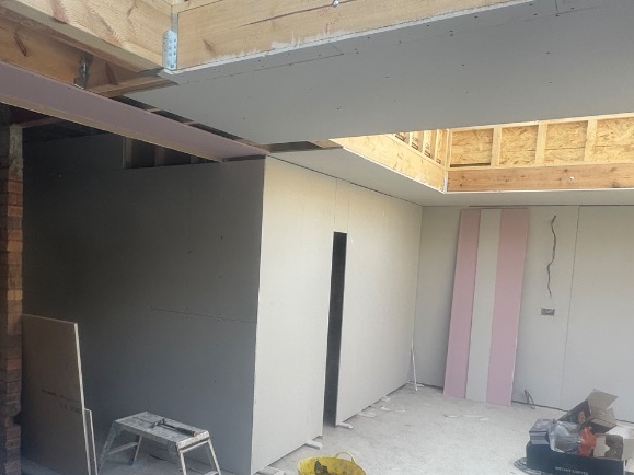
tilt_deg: -4.8
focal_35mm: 29
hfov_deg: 61.1
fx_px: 531
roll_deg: -2.4
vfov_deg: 47.7
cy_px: 299
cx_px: 251
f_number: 2.2
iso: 40
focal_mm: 2.22
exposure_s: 1/101
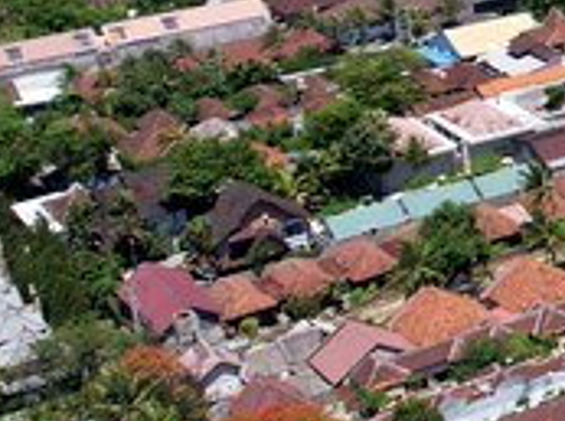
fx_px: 1678
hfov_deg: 15.8
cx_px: 1071
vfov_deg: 13.9
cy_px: -77
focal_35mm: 103
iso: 120
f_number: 2.8
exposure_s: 1/2500
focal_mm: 8.38
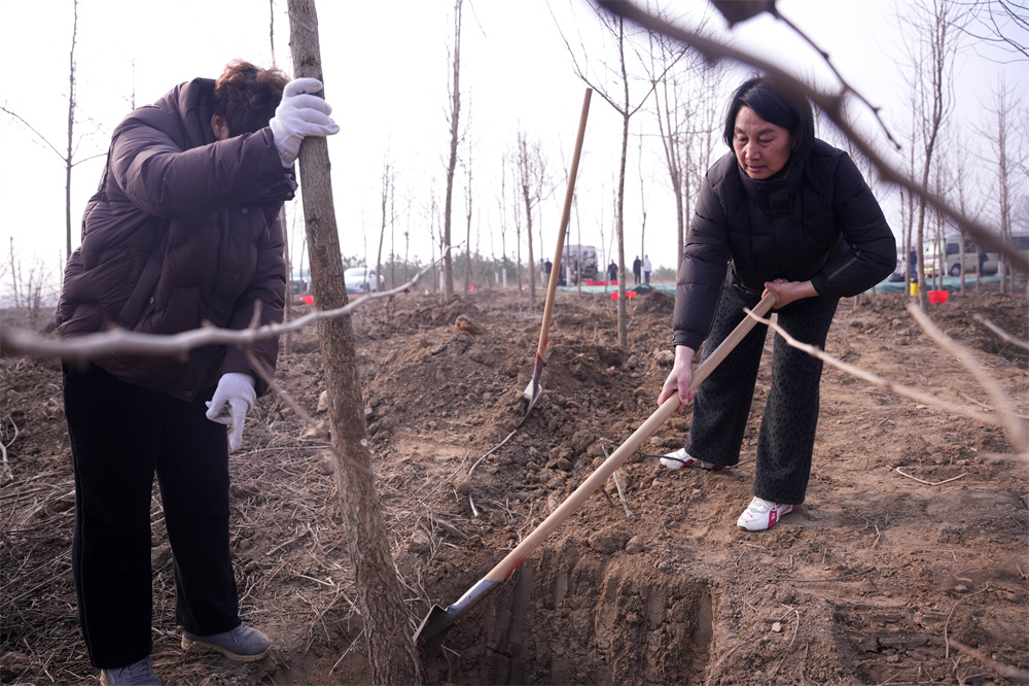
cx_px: 514
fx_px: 686
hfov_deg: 73.8
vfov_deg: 53.1
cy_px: 343
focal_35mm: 24
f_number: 3.5
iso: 320
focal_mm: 24
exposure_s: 1/1600
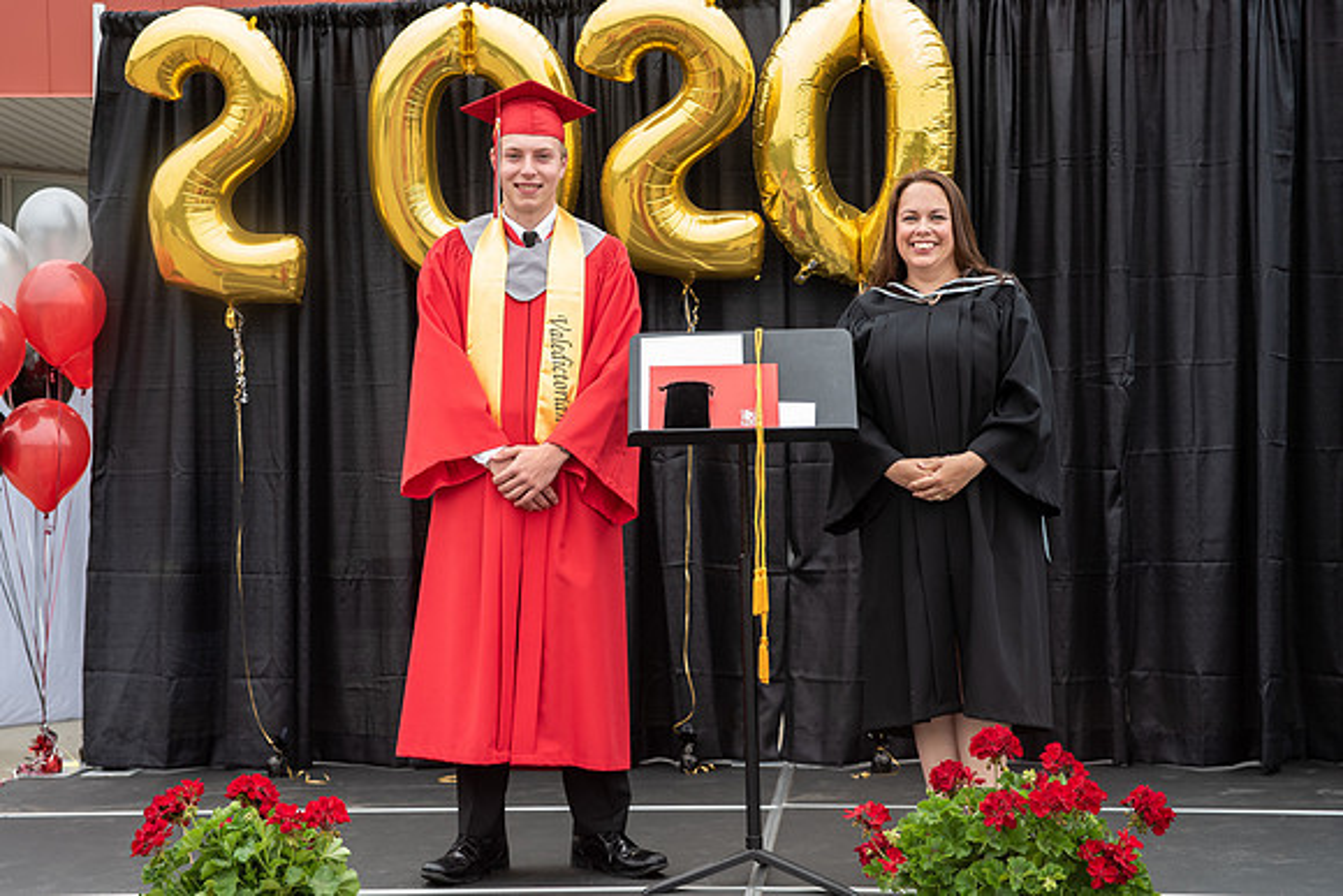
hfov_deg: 31.6
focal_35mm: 64
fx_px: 2375
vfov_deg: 21.4
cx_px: 636
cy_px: 461
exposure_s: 1/320
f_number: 5
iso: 500
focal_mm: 60
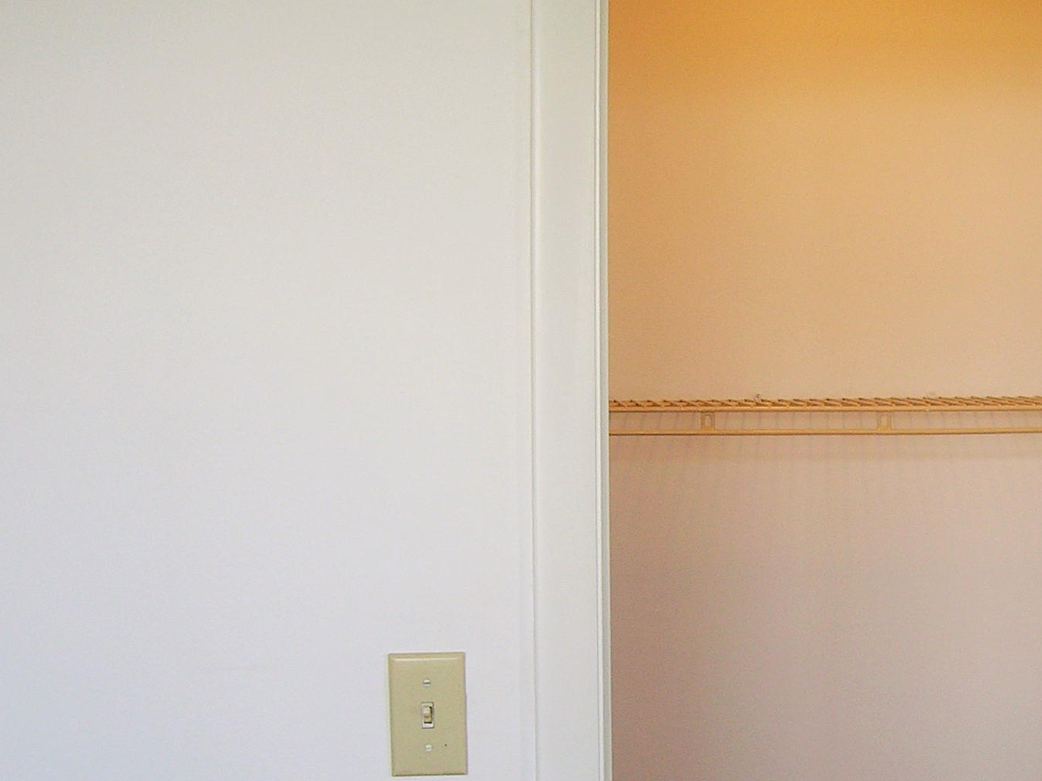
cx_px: 819
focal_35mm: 65
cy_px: 552
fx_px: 1957
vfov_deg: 22.4
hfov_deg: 29.2
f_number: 2.9
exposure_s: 1/40.5
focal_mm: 5.7
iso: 50
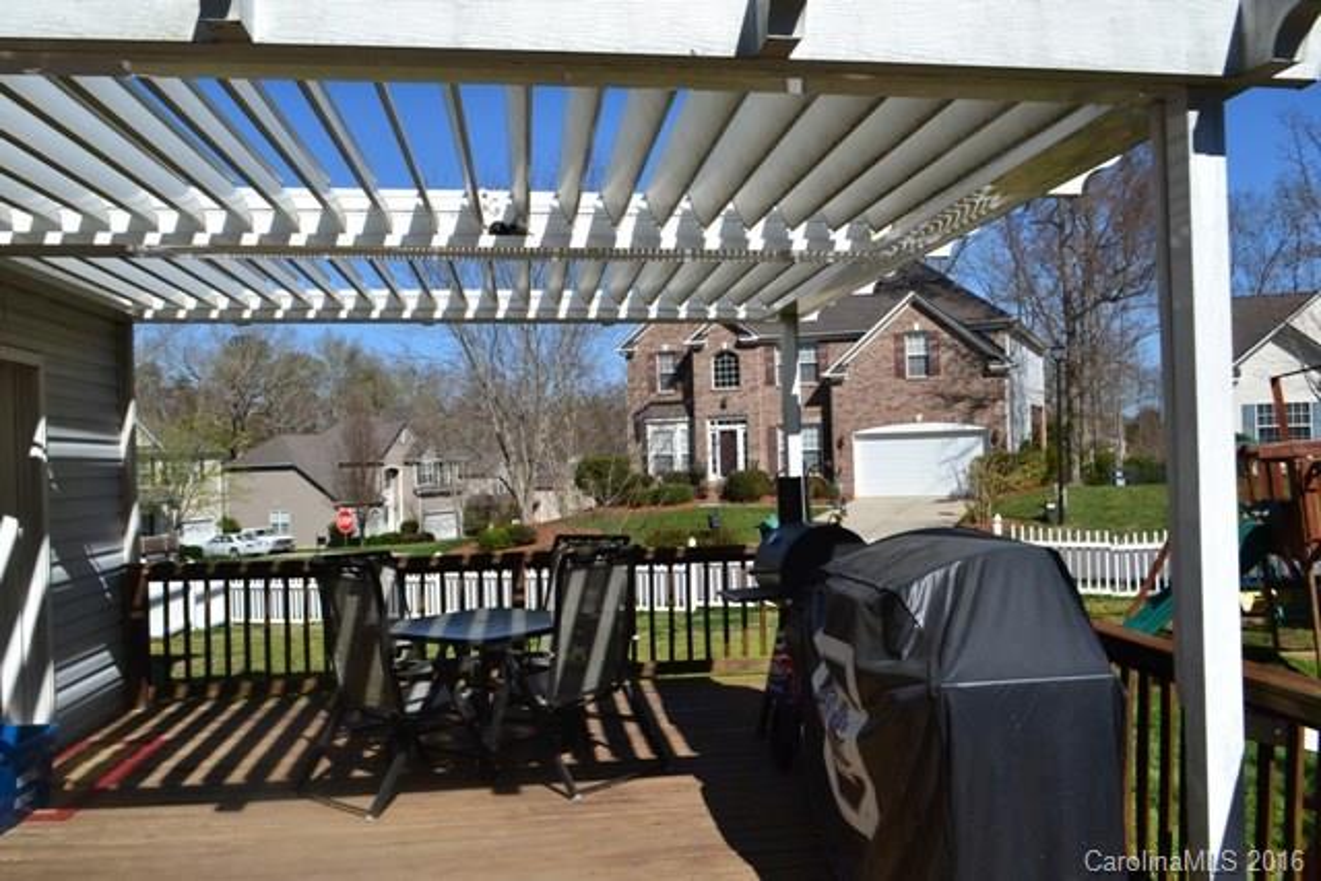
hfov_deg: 57.2
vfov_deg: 40.0
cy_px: 440
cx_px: 660
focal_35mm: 33
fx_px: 1211
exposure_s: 1/500
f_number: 11
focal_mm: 22
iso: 360
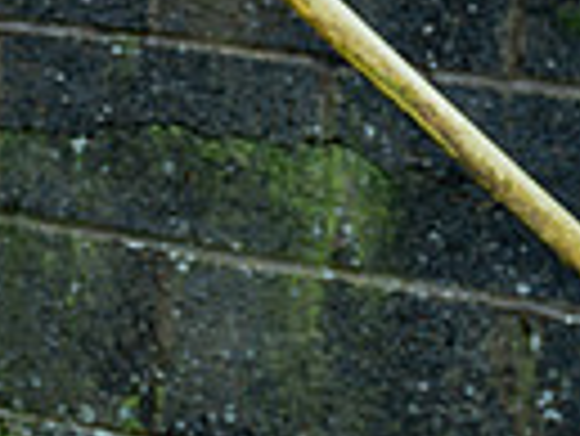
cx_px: -562
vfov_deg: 7.2
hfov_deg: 9.2
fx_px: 3404
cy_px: -146
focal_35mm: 203
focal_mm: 47
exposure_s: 1/200
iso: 100
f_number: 4
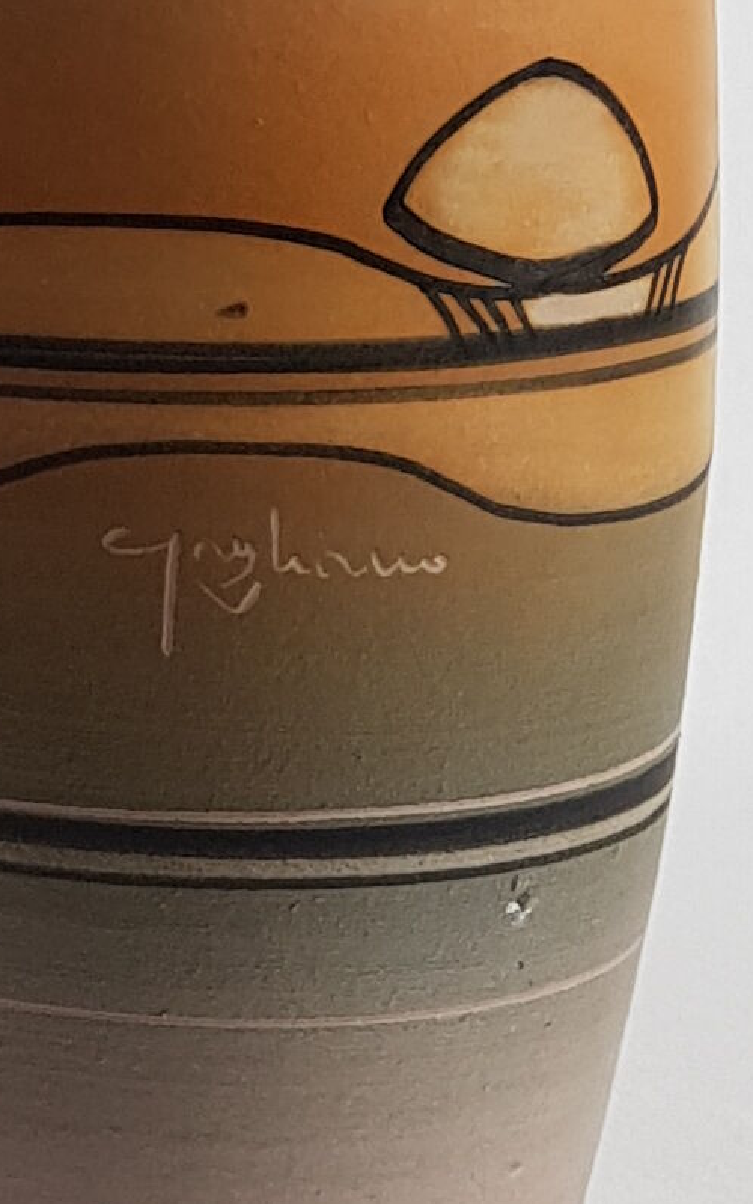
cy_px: 261
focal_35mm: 139
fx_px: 4560
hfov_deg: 8.7
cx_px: -938
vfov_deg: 15.0
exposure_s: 1/50
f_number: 1.7
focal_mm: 4.2
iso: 50
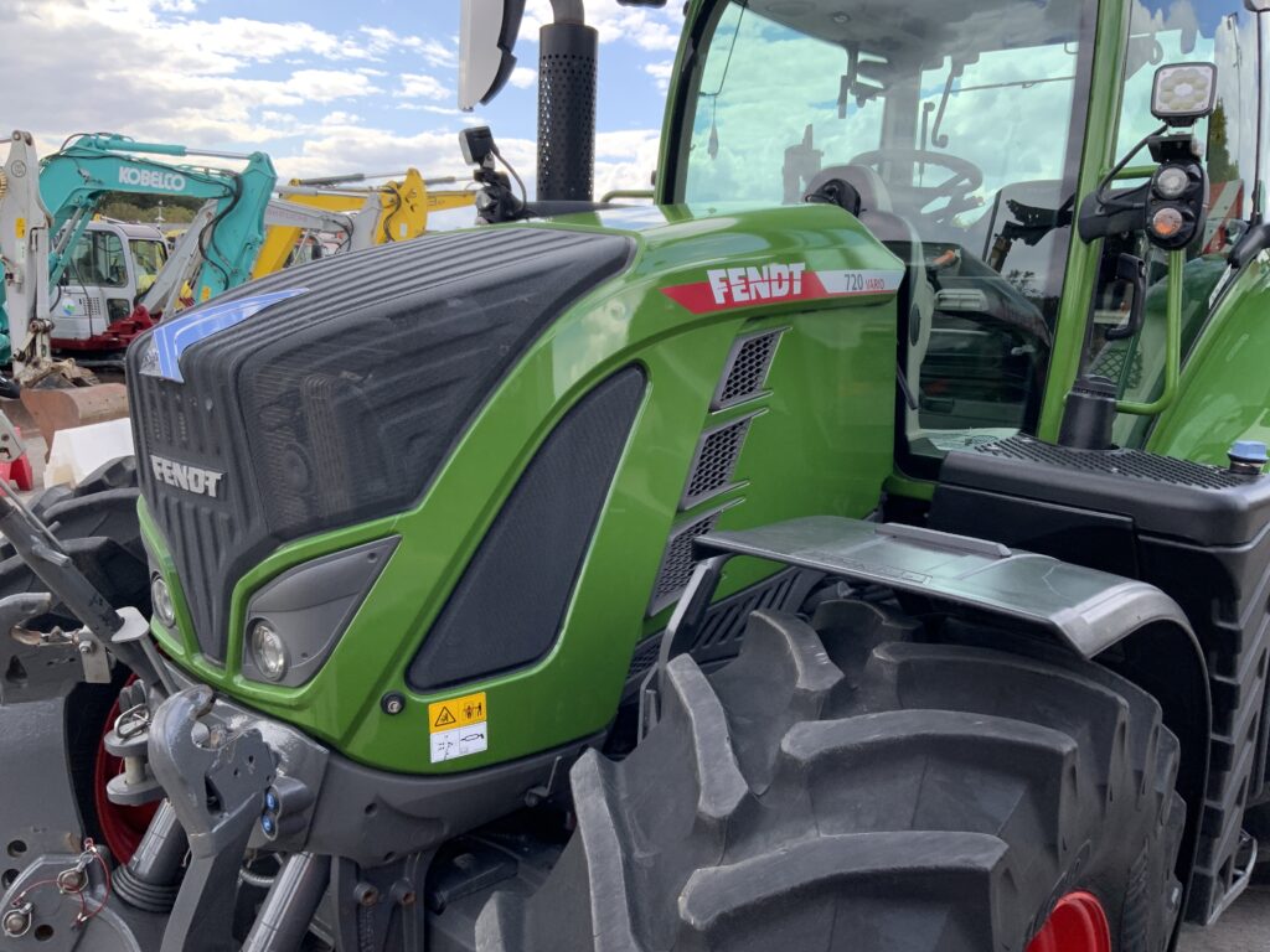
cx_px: 635
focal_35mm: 29
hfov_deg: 61.7
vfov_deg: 48.2
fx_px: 1064
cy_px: 476
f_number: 1.8
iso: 16
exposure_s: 1/454
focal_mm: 3
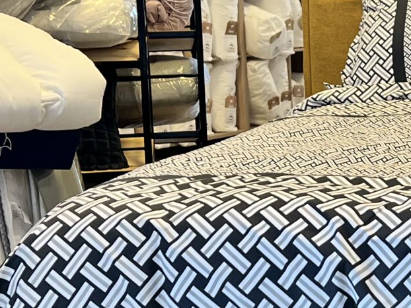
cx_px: 469
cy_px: 146
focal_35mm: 107
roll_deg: +0.8
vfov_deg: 13.8
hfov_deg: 17.6
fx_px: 1271
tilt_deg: -8.5
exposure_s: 1/100
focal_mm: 5.7
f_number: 1.5
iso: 125
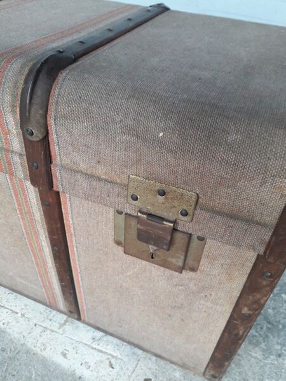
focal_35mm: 27
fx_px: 297
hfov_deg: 51.4
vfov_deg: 65.3
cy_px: 190
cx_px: 143
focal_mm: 3.6
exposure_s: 1/50
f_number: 1.9
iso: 64
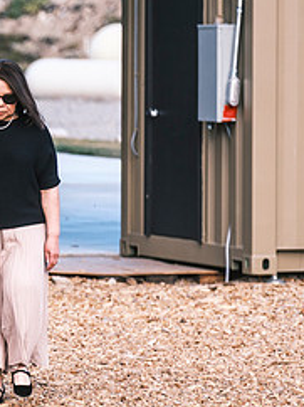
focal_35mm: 353
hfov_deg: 4.2
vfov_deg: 5.6
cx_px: -119
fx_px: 4141
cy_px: 265
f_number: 2.8
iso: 400
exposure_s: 1/680
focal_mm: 102.2
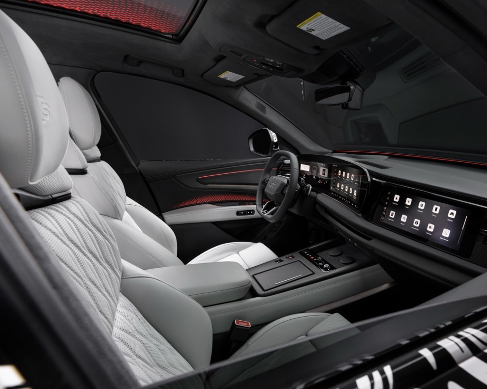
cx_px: 322
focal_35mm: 21
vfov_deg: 65.1
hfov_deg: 75.4
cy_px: 229
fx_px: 303
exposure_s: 1/10
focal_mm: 20
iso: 250
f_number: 9
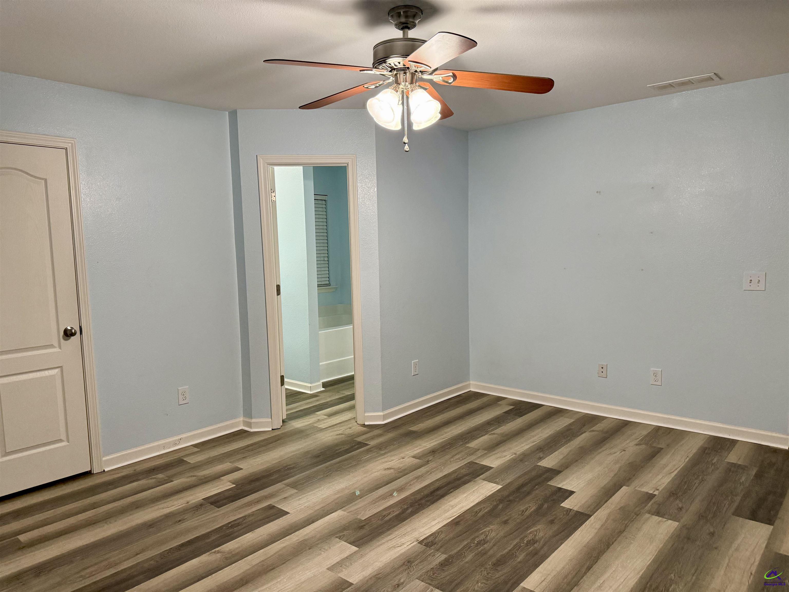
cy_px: 296
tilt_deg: -3.3
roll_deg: +1.6
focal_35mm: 24
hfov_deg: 71.6
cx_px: 394
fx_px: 547
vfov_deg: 56.8
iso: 320
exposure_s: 1/120
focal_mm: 6.76
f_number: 1.78
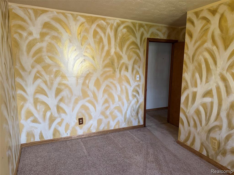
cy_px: 88
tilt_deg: -9.9
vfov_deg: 56.8
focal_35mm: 24
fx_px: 162
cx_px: 117
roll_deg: -1.2
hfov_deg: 71.6
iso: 400
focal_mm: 6.76
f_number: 1.78
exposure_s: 1/60
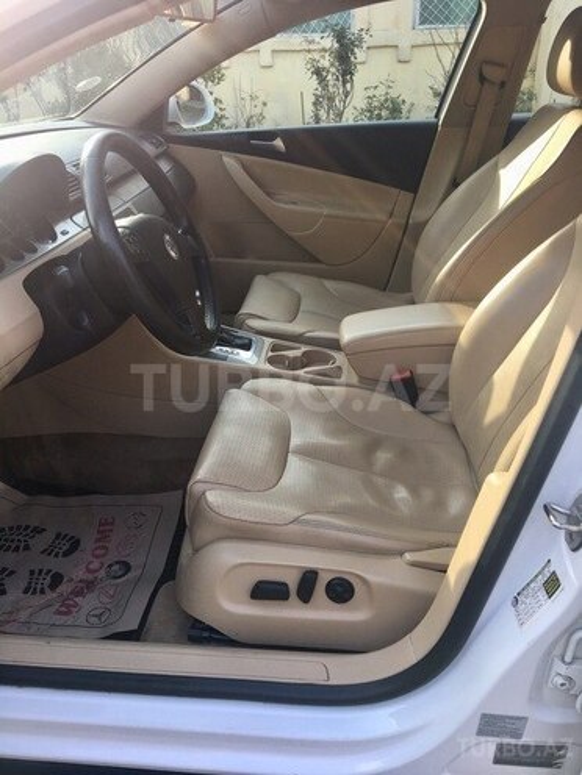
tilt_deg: -25.3
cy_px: 388
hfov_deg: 48.2
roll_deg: +1.5
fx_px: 650
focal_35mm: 29
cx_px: 291
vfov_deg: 61.7
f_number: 2.2
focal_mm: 4.15
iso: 25
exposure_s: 1/164
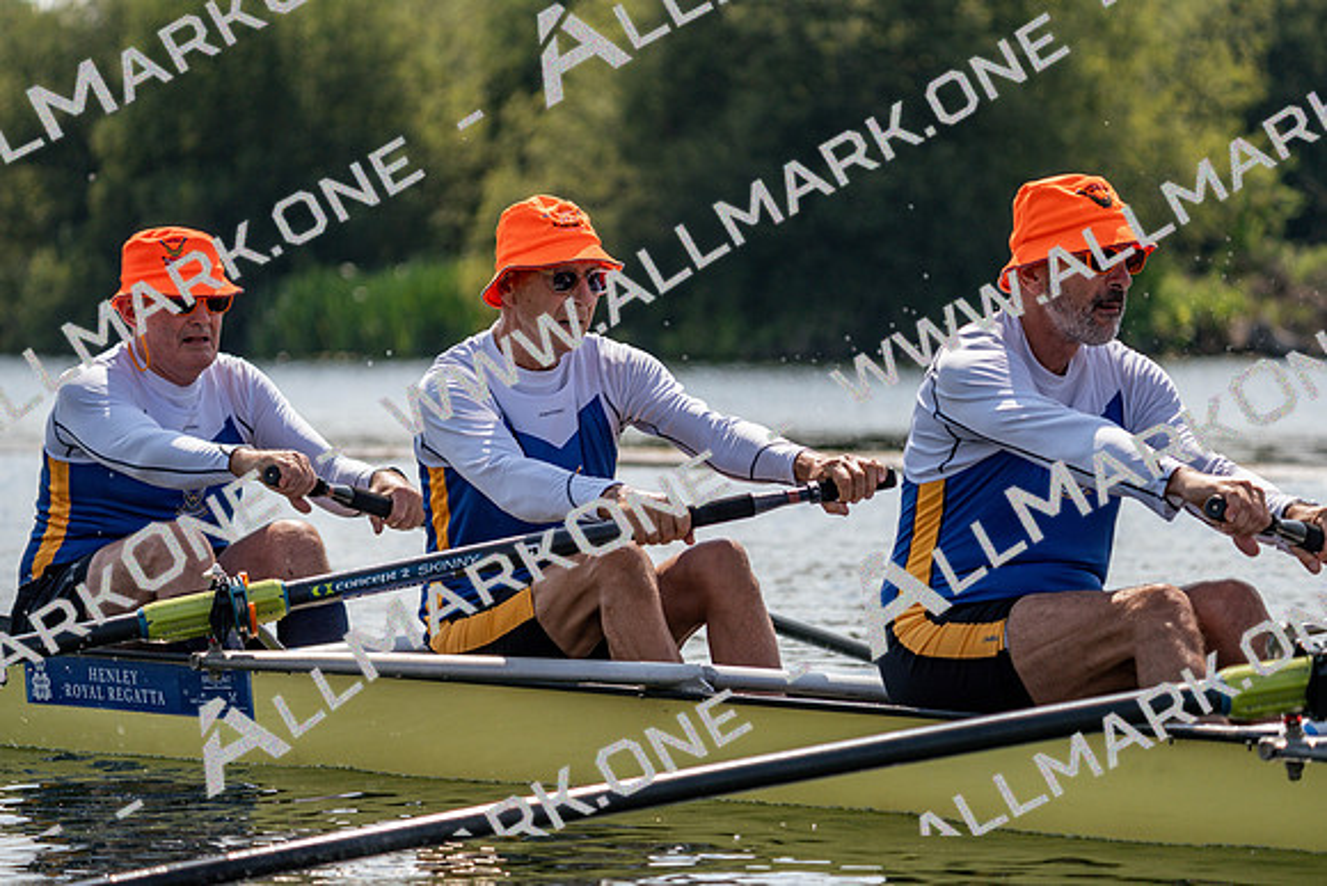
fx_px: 7374
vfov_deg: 6.9
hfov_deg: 10.3
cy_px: 443
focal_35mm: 200
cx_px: 664
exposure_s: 1/1600
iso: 200
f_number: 5.6
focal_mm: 200
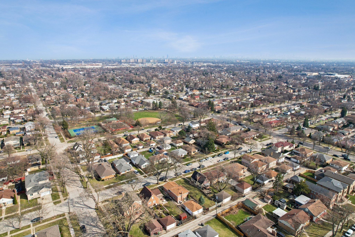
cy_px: 118
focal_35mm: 22
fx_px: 217
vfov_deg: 57.2
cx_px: 178
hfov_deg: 78.6
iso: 110
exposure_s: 1/240
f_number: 2.8
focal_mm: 8.4
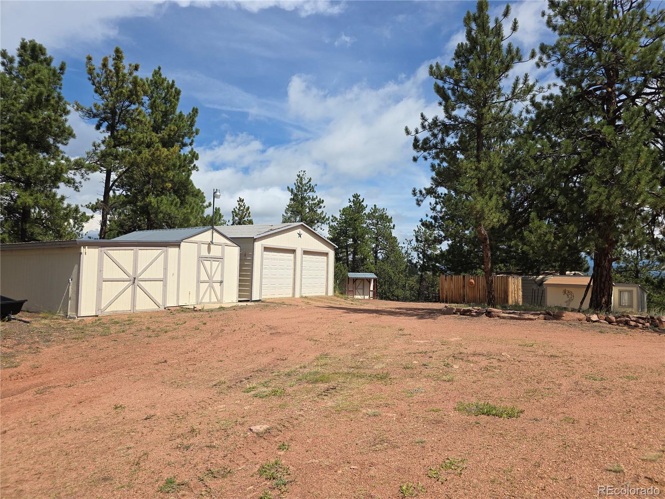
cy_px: 250
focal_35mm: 23
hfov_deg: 73.9
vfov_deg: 58.9
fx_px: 442
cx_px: 332
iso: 12
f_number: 1.7
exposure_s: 1/1132
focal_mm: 6.3
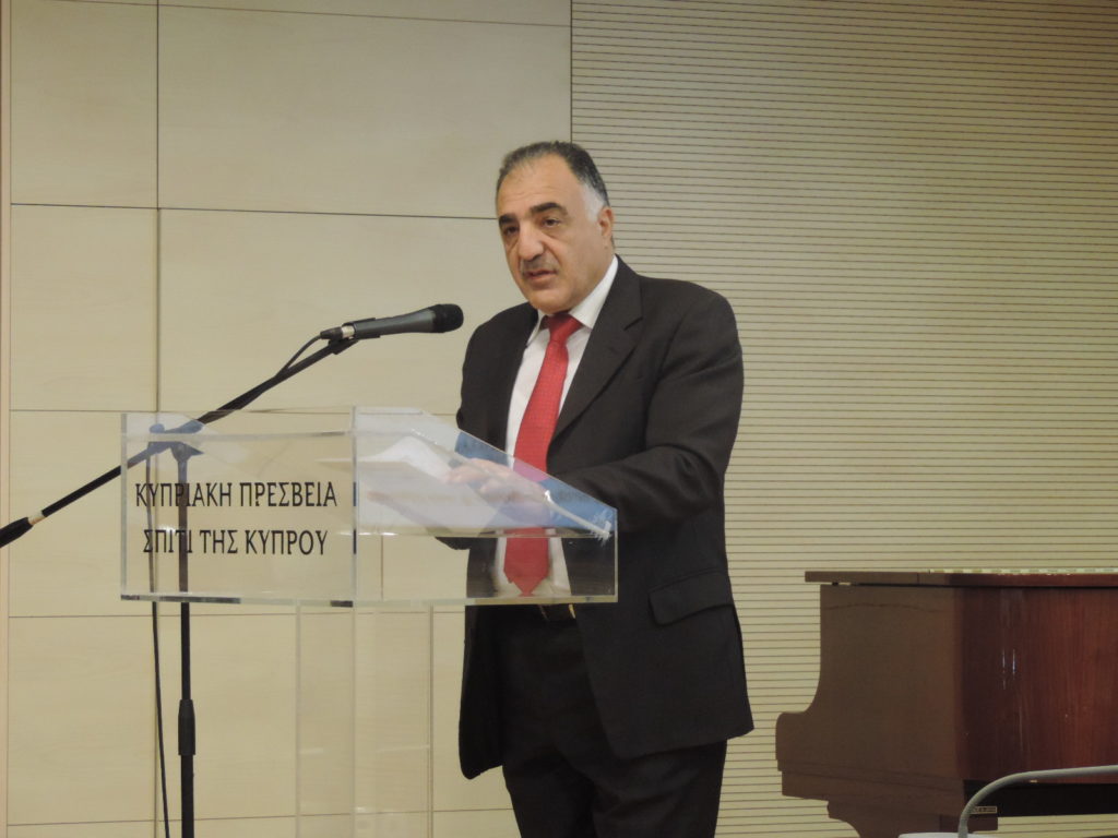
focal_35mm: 135
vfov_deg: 11.0
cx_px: 559
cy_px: 419
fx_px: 4360
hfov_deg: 14.6
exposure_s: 1/30
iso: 800
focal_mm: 24
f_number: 4.3
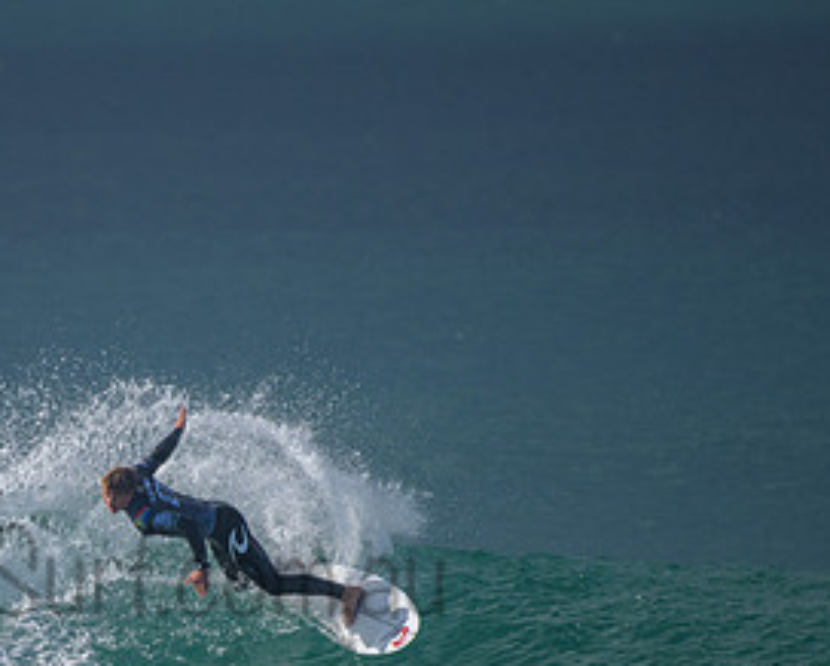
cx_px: 122
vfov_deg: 1.6
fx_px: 24582
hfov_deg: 1.9
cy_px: 545
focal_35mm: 1000
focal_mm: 500
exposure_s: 1/2000
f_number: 5.6
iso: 200
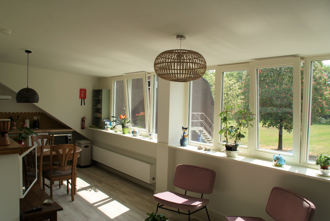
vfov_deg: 43.7
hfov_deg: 61.9
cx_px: 165
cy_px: 110
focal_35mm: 30
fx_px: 275
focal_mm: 20
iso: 100
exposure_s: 1/60
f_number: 9
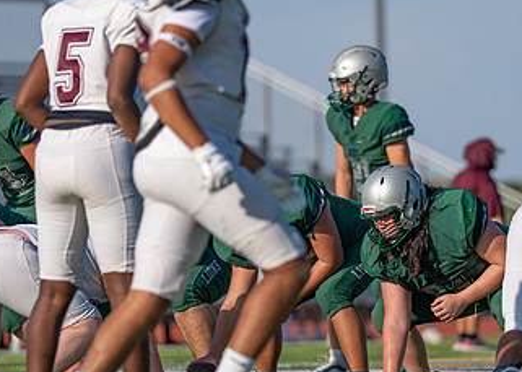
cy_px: 238
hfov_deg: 4.8
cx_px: 375
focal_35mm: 417
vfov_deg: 3.5
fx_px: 6180
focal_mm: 200
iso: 160
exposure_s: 1/3200
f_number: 2.8
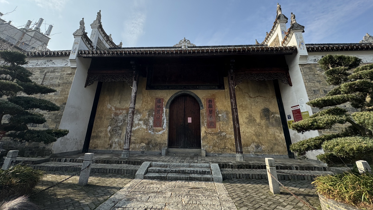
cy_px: 68
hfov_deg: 99.4
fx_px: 158
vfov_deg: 65.1
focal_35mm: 16
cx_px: 182
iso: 40
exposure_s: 1/1477
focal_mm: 2.22
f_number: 2.2
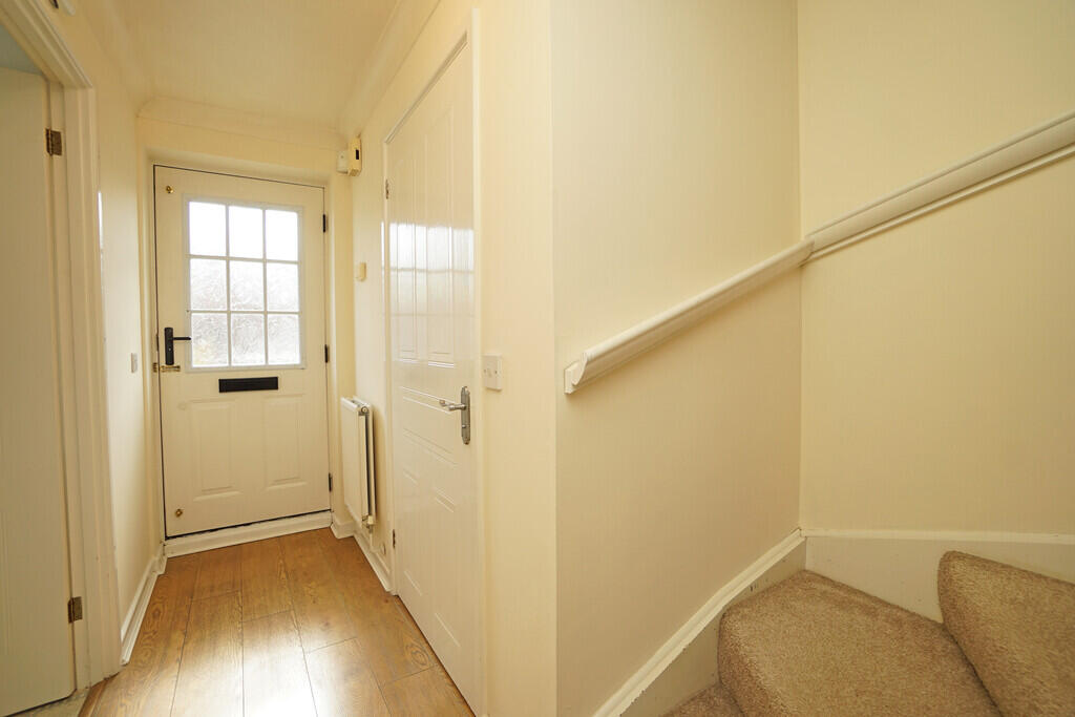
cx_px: 538
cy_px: 358
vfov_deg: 77.3
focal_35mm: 15
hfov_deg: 100.4
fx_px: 448
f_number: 4
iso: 100
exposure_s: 1/60
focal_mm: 10
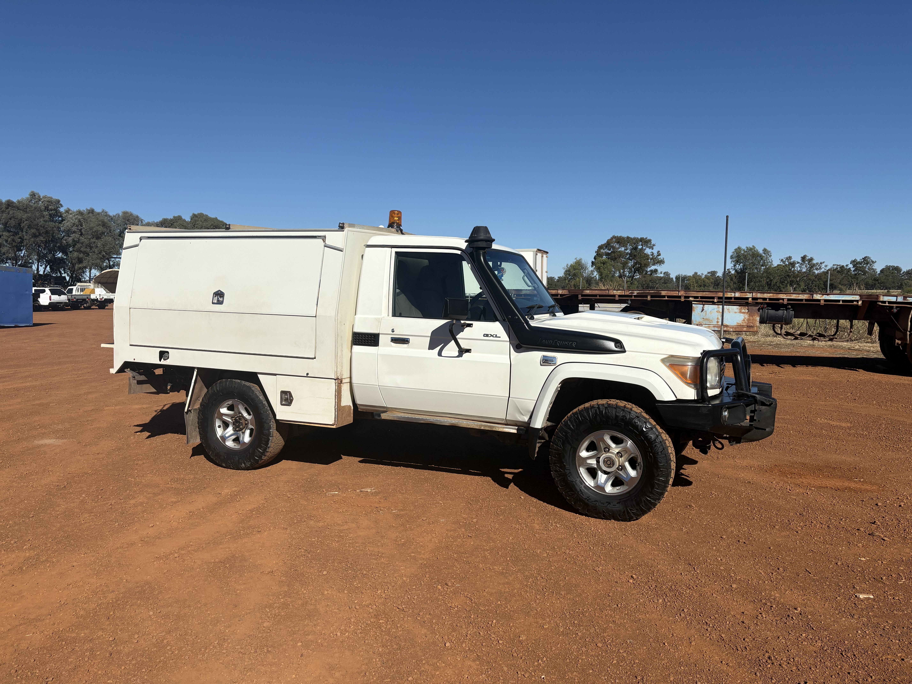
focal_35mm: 26
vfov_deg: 53.1
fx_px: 685
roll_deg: +1.2
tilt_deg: -3.6
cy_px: 342
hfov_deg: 67.3
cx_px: 456
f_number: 1.6
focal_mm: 5.96
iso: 50
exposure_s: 1/7813
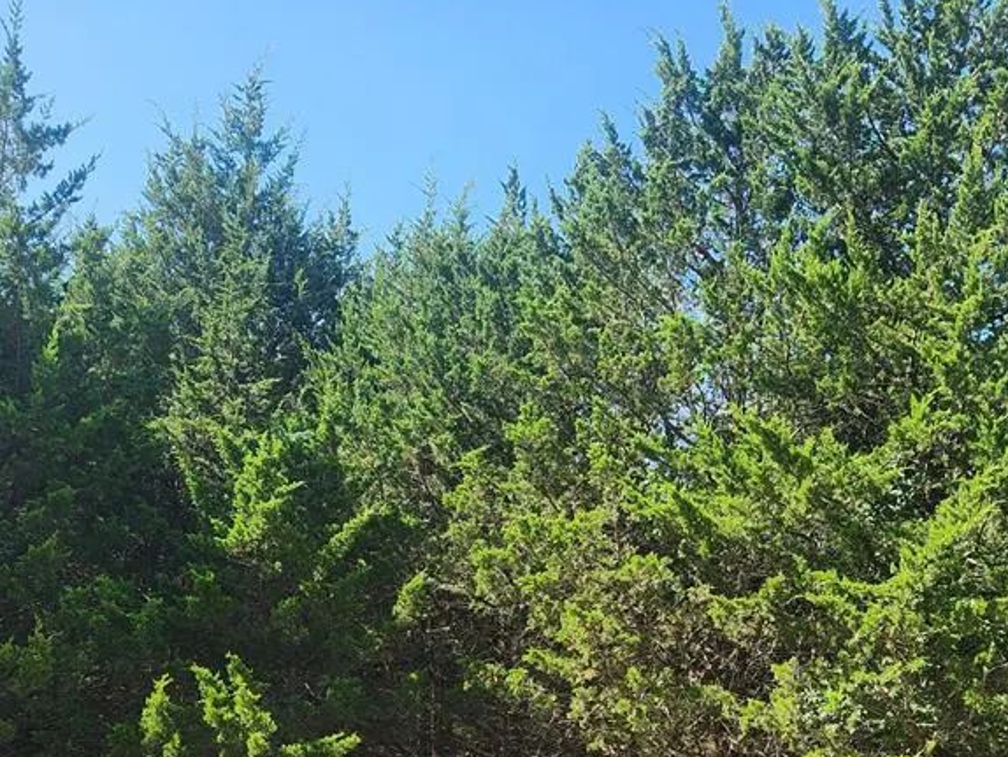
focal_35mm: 41
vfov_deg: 33.9
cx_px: 674
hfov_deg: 45.1
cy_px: 631
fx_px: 1194
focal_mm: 5.4
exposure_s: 1/508
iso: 20
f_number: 1.8
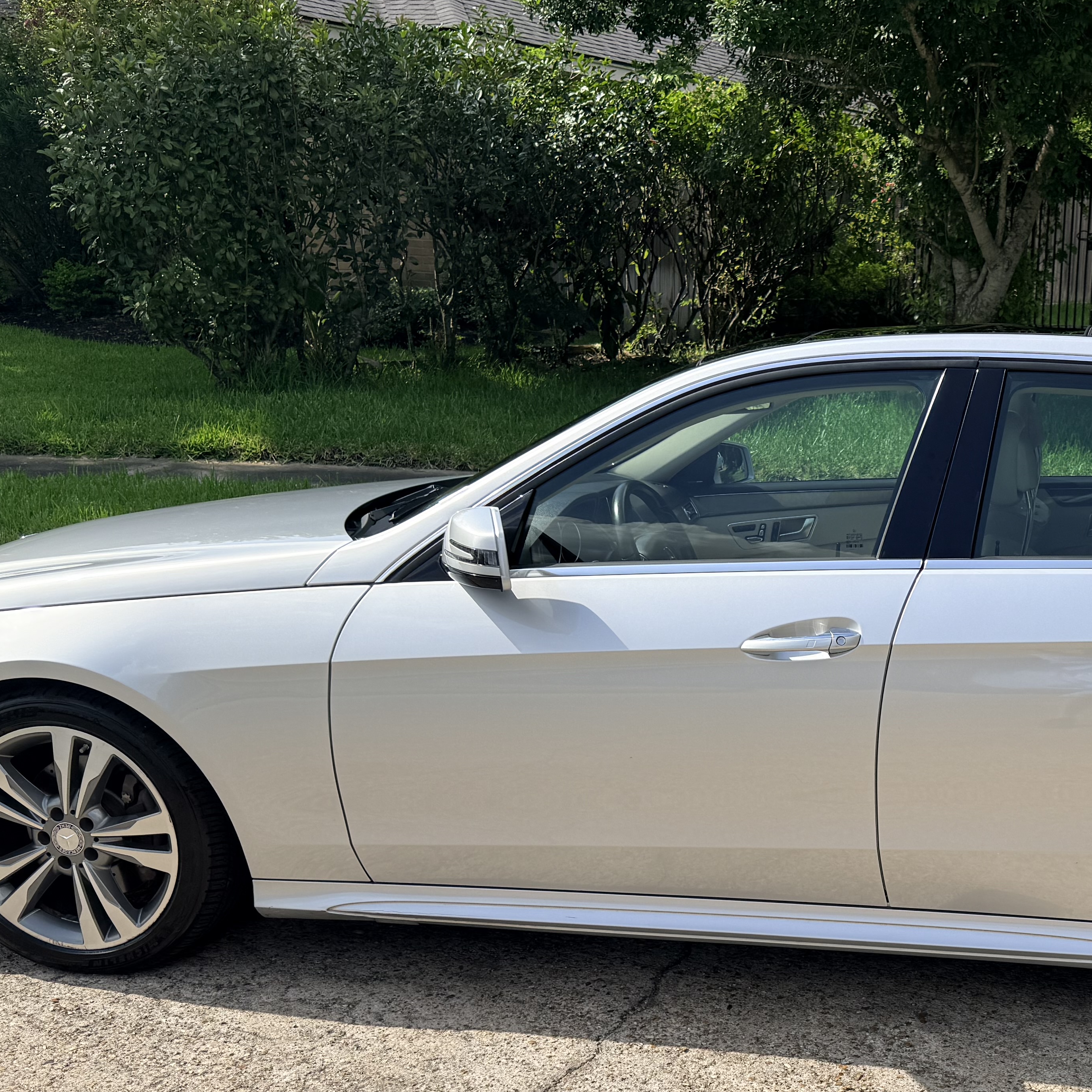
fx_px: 1570
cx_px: 921
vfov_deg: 37.7
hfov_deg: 36.6
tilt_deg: -16.9
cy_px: 768
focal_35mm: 44
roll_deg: -2.7
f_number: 1.78
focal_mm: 6.76
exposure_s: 1/4167
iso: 80
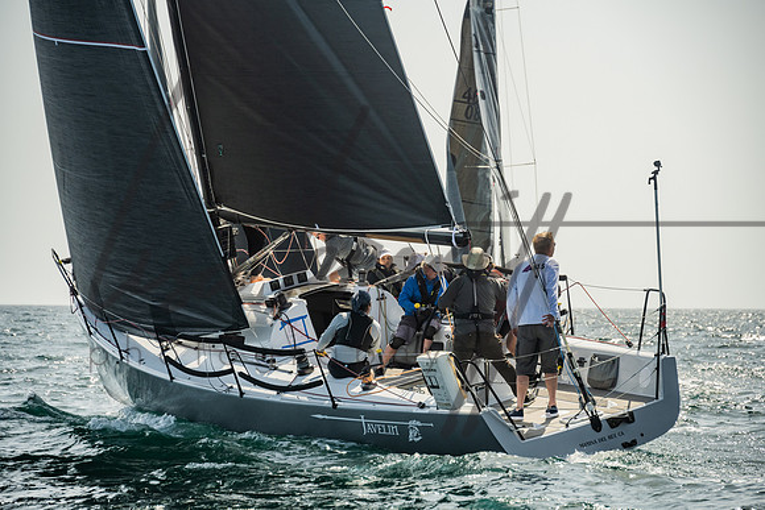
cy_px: 255
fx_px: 3225
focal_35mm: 152
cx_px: 382
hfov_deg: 13.5
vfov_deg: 9.0
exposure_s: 1/800
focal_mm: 150
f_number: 6.3
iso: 320
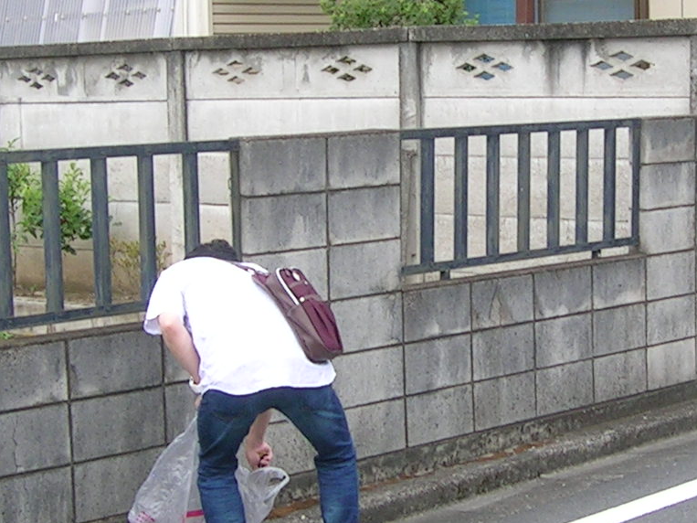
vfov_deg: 15.7
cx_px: 525
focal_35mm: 94
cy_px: 256
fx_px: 1892
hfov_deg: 20.7
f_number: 4.8
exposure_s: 1/170
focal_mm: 5.4
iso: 50
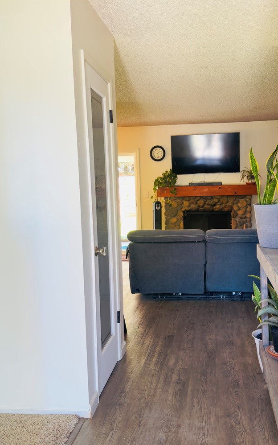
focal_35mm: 38
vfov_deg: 51.5
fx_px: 461
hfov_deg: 33.5
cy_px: 226
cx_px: 166
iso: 125
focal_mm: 6.76
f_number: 1.78
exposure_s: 1/60
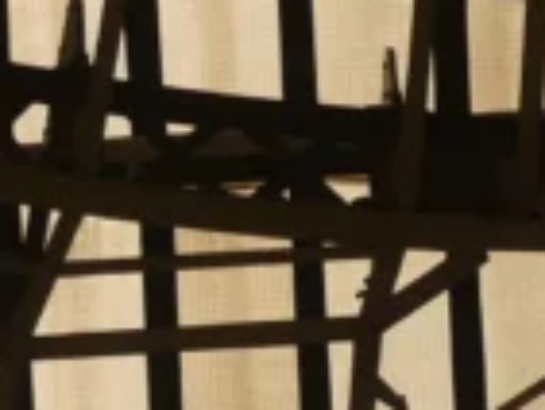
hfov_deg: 8.3
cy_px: 383
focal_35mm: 238
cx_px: 89
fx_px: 3750
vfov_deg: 6.2
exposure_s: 1/1600
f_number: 2.8
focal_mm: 7.6
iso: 100
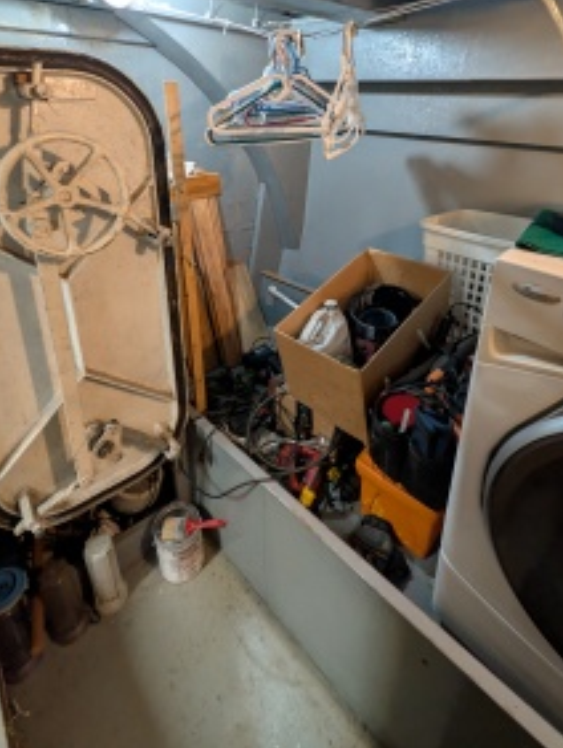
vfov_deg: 88.5
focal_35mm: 17
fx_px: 368
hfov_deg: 74.7
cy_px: 265
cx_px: 262
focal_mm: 2.02
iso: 178
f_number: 1.7
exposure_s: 1/30
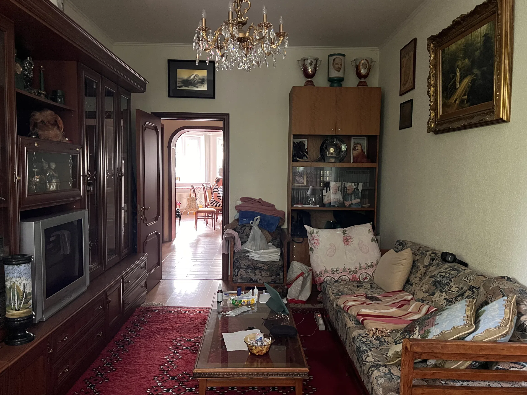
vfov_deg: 51.3
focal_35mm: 27
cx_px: 259
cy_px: 193
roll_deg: +0.0
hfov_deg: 65.3
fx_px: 411
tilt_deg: -4.6
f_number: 1.5
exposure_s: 1/40
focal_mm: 5.7
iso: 640
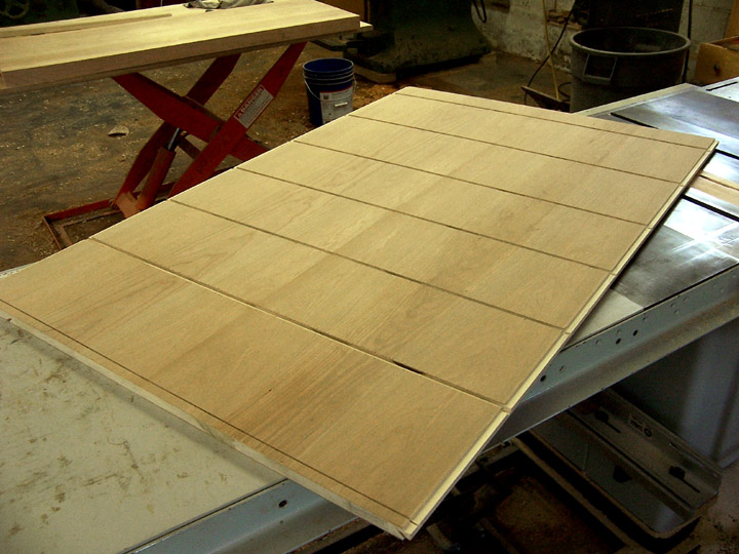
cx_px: 370
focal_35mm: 33
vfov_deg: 42.9
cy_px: 277
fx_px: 705
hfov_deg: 55.4
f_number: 3.4
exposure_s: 1/30
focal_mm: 5.5
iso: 140
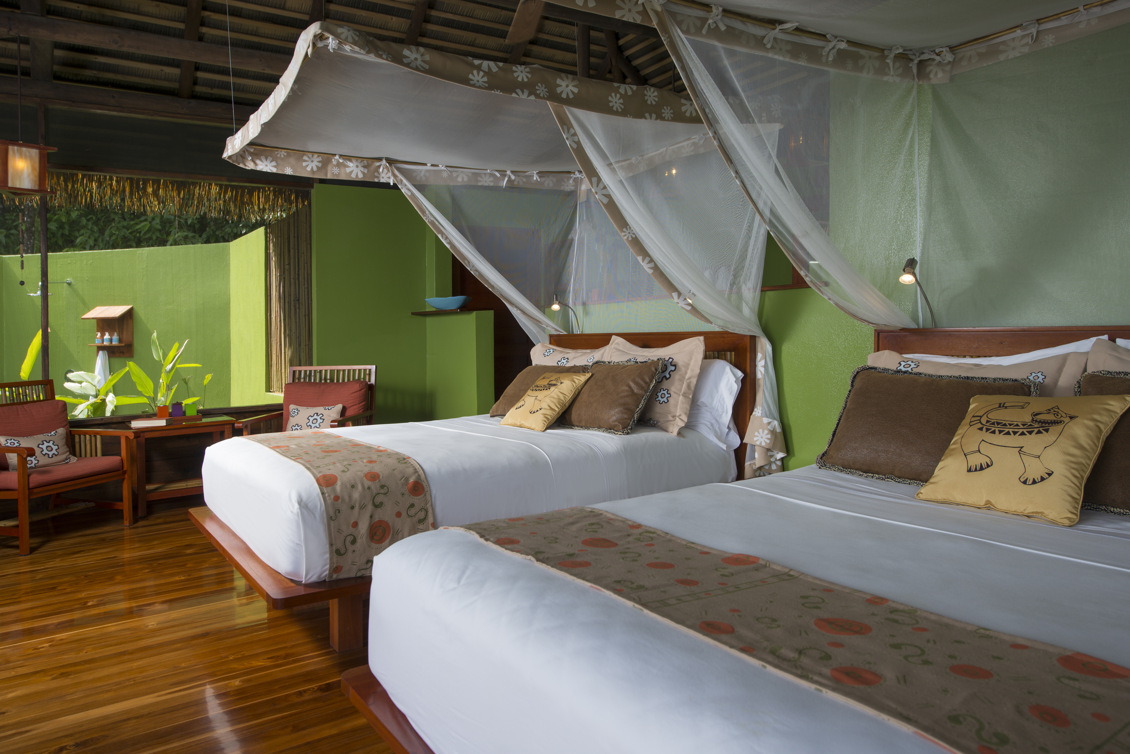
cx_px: 548
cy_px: 392
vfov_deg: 51.3
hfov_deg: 71.5
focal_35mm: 25
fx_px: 785
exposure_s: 1/125
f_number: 5.6
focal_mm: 23
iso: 125
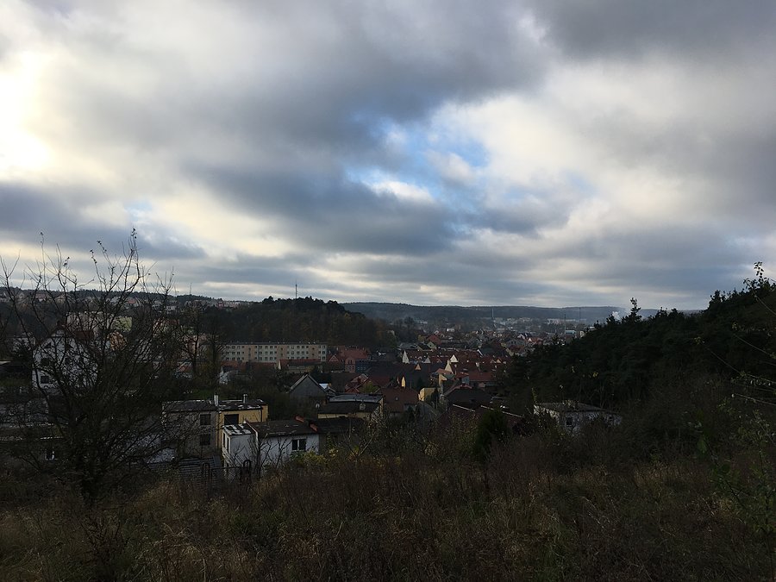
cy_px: 291
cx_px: 388
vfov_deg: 48.2
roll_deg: -0.4
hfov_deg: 61.7
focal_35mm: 29
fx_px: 650
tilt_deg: +2.9
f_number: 2.2
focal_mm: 4.15
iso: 25
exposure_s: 1/1202
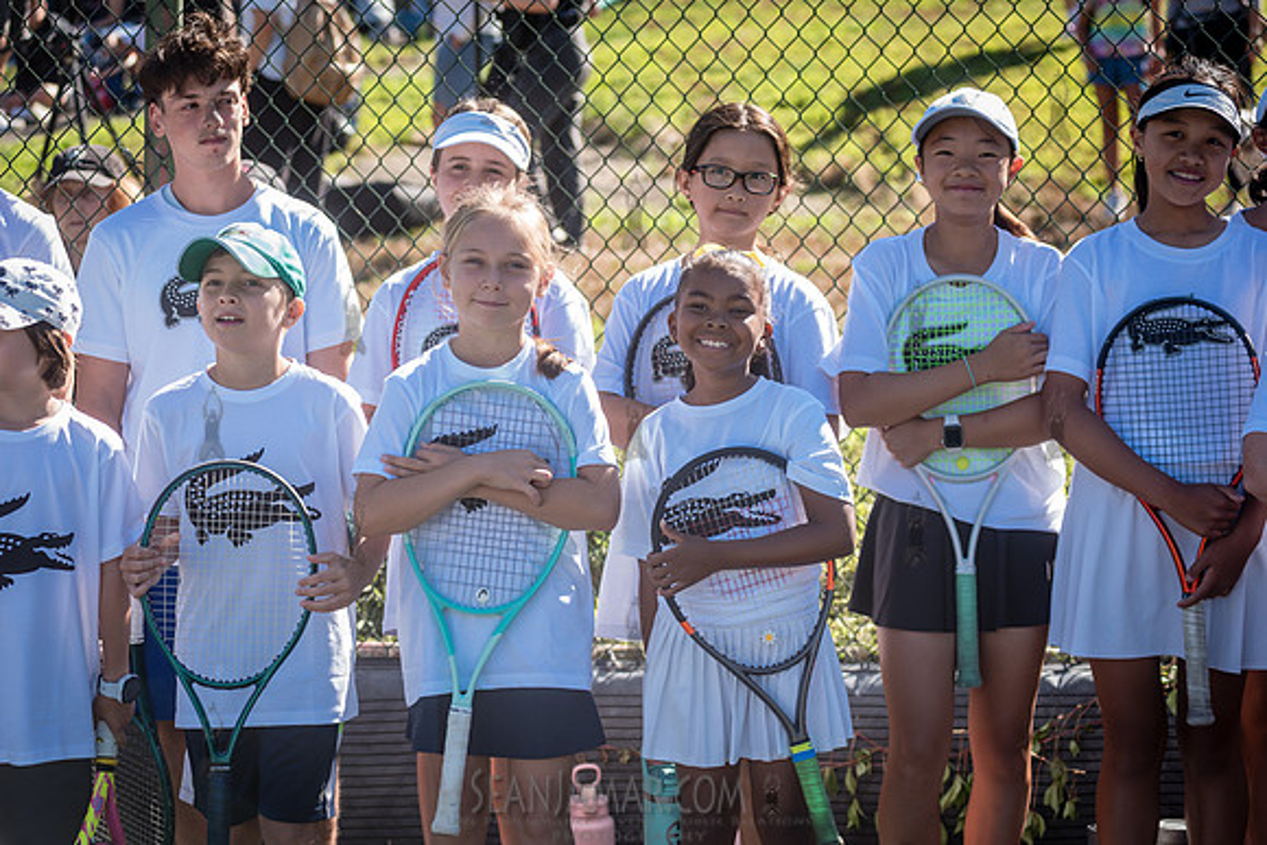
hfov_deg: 25.4
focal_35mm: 80
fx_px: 2816
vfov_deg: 17.1
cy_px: 422
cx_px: 634
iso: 250
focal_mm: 80
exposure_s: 1/500
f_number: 4
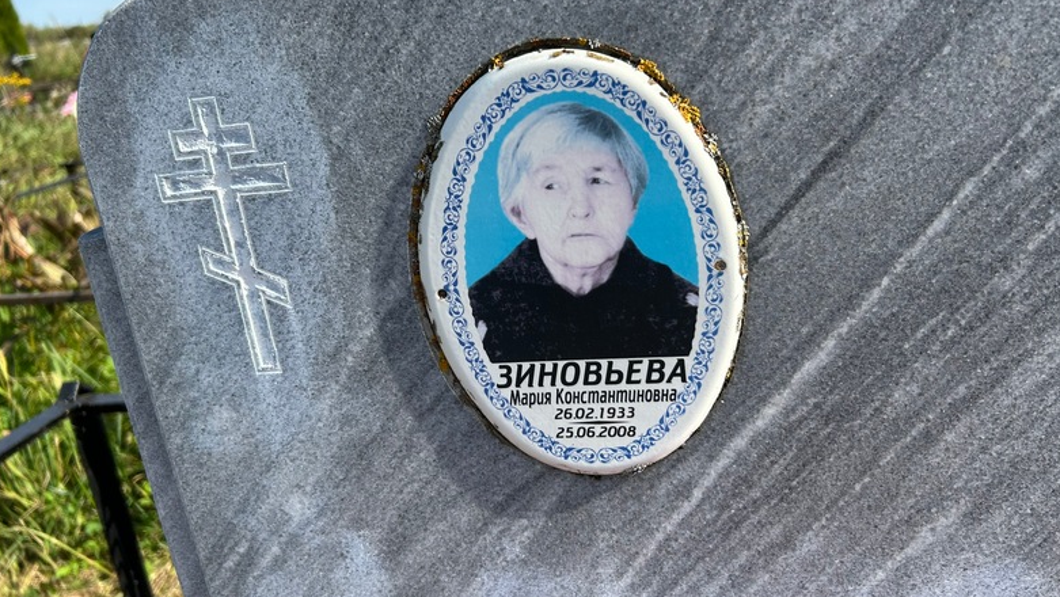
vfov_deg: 40.2
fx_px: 815
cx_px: 533
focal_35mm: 29
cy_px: 265
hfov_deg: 66.0
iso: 50
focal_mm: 5.7
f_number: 1.5
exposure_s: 1/2695
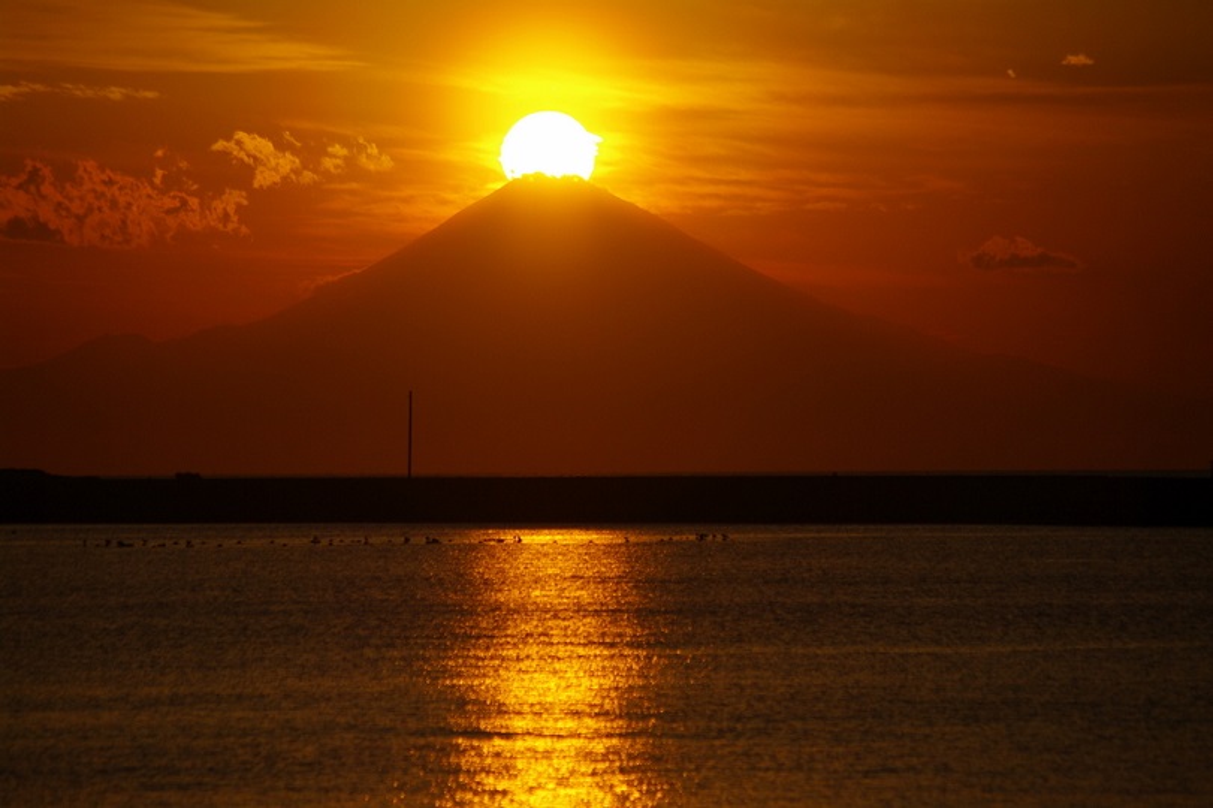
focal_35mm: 300
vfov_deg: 4.6
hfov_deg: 6.9
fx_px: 10104
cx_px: 606
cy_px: 404
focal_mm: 200
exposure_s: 1/4000
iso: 200
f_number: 8
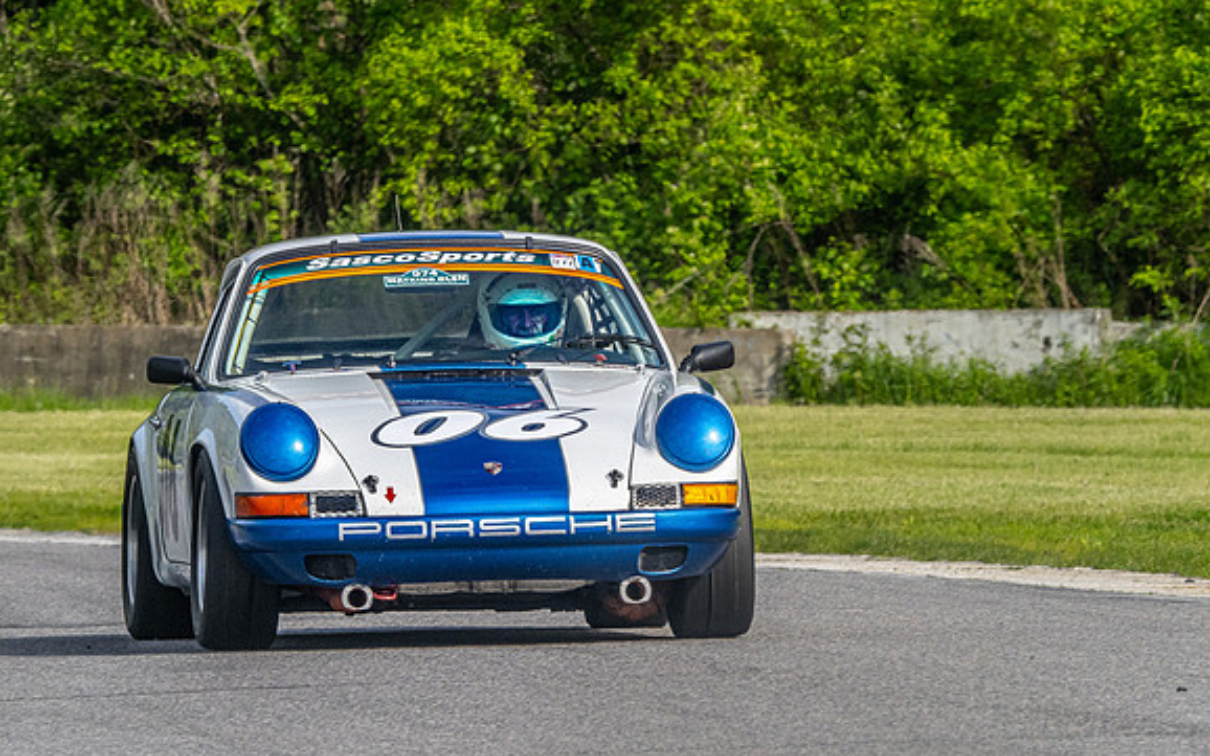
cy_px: 445
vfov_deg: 1.5
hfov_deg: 2.3
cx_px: 605
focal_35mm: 895
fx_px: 29508
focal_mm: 420
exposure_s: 1/320
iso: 400
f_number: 16
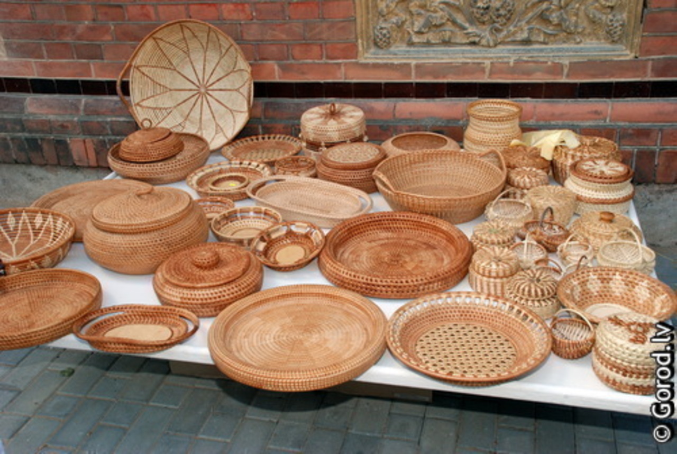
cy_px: 227
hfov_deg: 53.1
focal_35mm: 36
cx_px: 338
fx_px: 678
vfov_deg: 37.0
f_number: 6.7
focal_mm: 24
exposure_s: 1/200
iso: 400
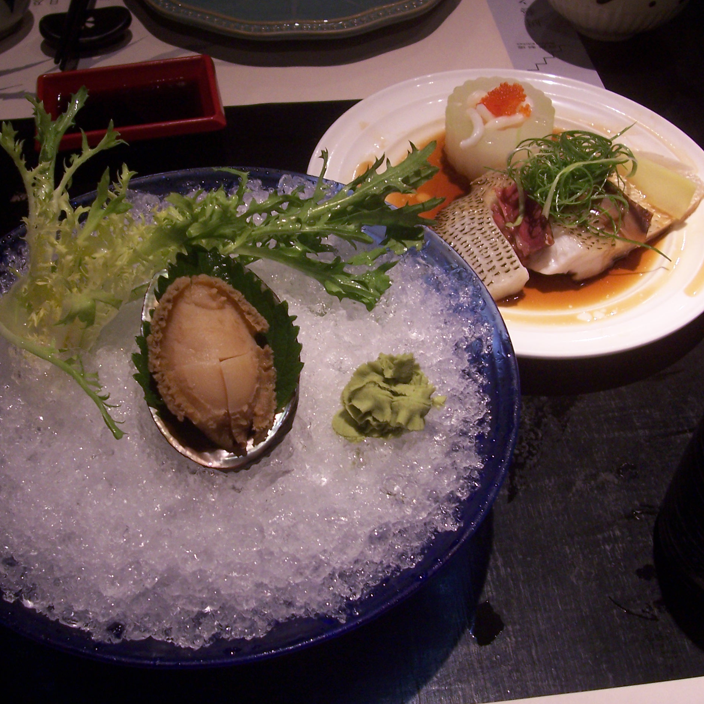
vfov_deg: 40.9
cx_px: 322
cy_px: 346
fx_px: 943
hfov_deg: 40.9
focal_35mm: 41
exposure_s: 1/8
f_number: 2.7
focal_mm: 5.6
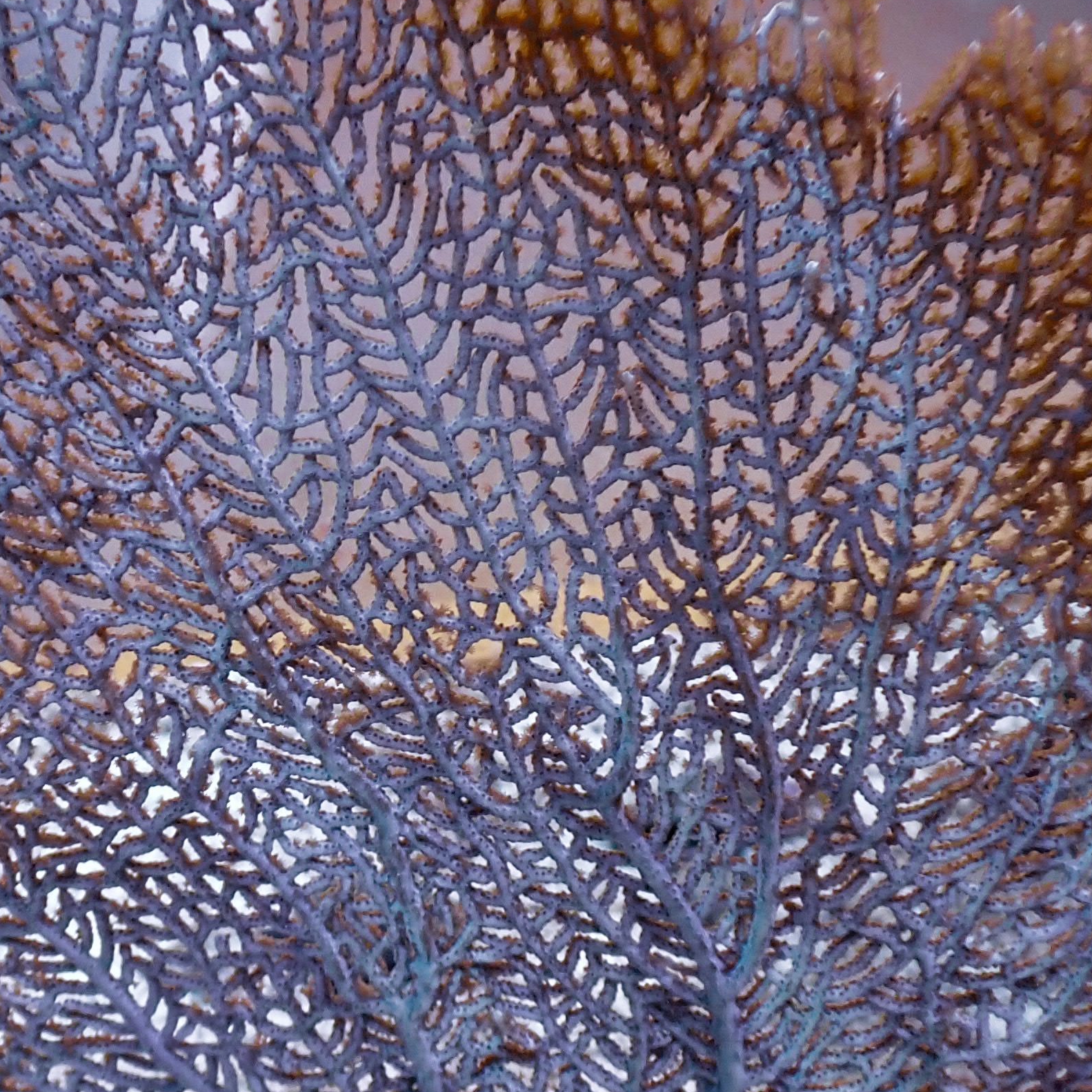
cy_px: 628
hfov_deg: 25.4
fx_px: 2391
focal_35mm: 67
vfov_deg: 25.7
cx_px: 264
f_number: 2.3
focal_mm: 5.4
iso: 200
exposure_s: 1/60
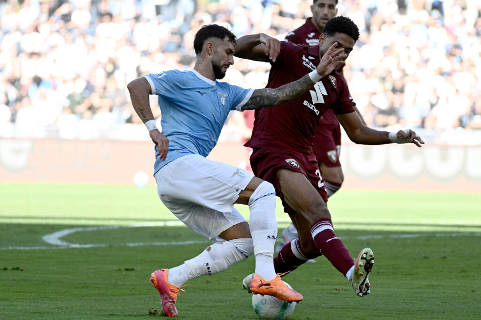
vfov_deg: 4.6
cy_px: 160
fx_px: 4007
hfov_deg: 6.9
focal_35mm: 300
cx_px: 240
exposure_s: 1/1000
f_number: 4
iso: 500
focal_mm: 200
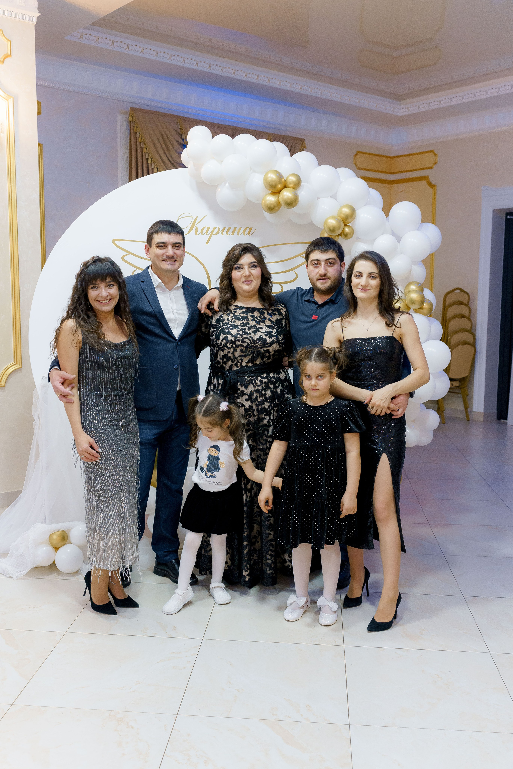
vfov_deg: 54.4
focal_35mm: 35
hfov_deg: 37.9
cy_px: 384
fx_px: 748
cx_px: 256
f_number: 4.5
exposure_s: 1/160
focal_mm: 35
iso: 3200
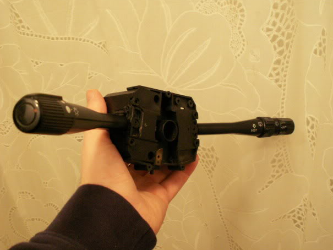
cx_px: 172
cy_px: 124
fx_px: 356
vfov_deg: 38.7
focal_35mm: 37
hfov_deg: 50.1
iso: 160
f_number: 2.8
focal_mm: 5.86
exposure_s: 1/8
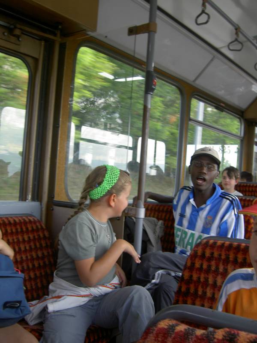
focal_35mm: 39
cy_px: 172
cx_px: 128
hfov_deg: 36.8
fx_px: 386
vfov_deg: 47.9
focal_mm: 8
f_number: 2.8
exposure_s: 1/80
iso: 100
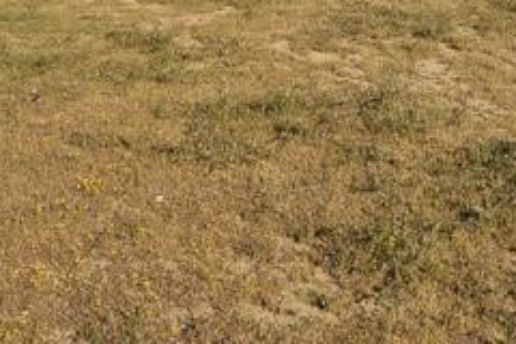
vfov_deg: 17.4
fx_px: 1032
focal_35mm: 72
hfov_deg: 26.8
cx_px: 490
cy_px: -138
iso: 40
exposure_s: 1/2835
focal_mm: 5.4
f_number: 1.8
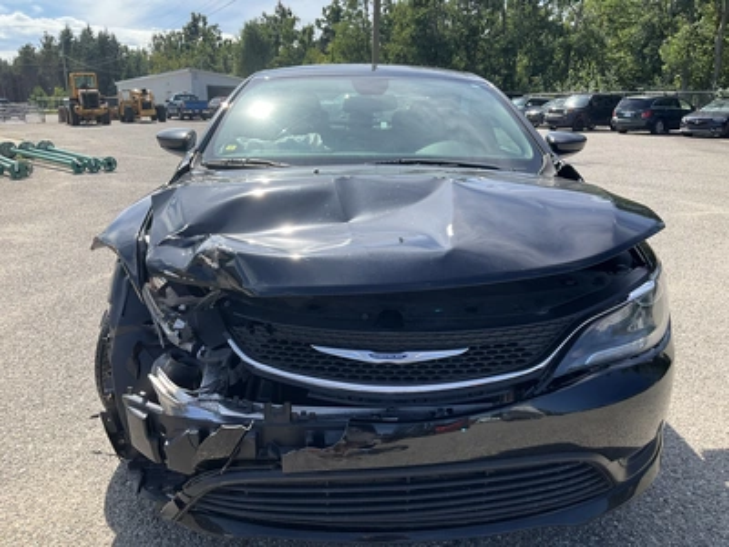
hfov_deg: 61.7
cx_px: 364
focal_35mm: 29
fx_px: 611
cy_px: 274
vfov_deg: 48.2
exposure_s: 1/1055
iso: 25
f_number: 1.8
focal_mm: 3
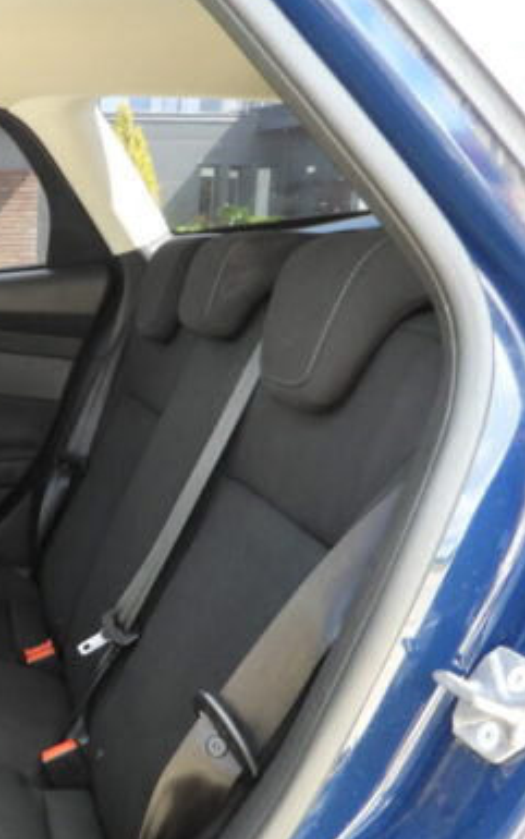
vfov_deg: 42.3
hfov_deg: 23.5
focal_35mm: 47
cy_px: 519
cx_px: -198
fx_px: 1075
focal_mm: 4.3
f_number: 2.8
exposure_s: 1/50
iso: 100
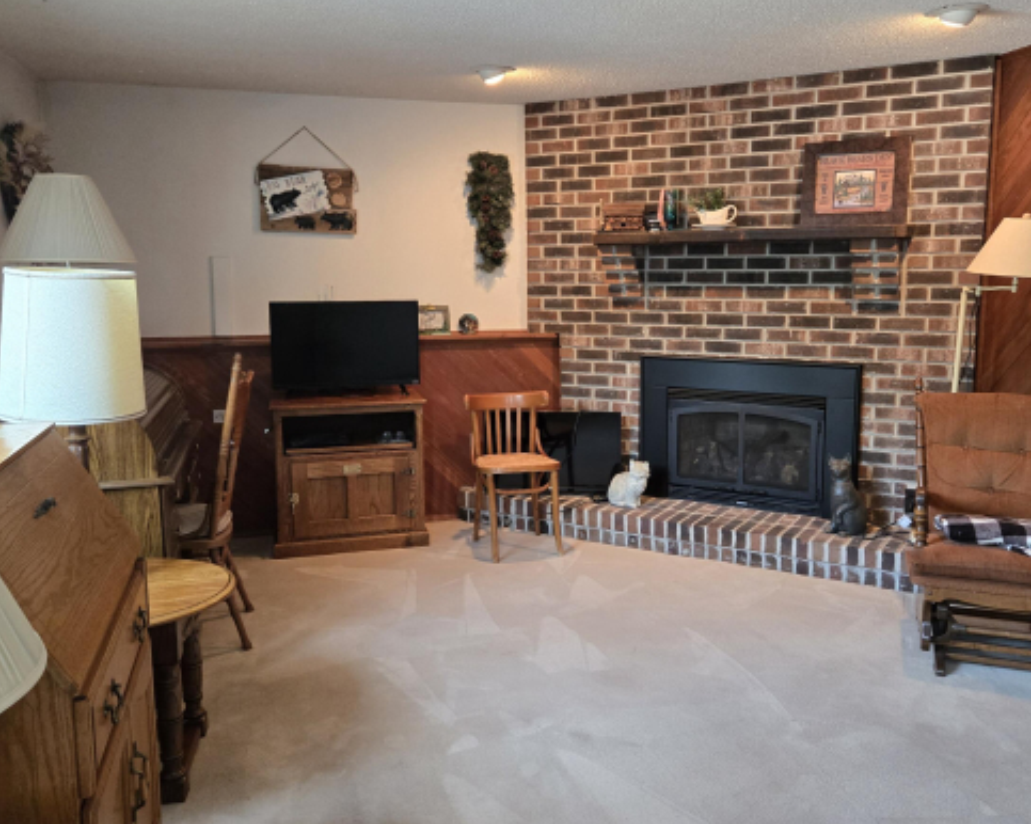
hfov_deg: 57.1
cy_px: 401
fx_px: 946
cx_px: 552
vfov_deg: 47.1
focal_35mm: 31
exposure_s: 1/120
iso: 640
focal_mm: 5.4
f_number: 1.8
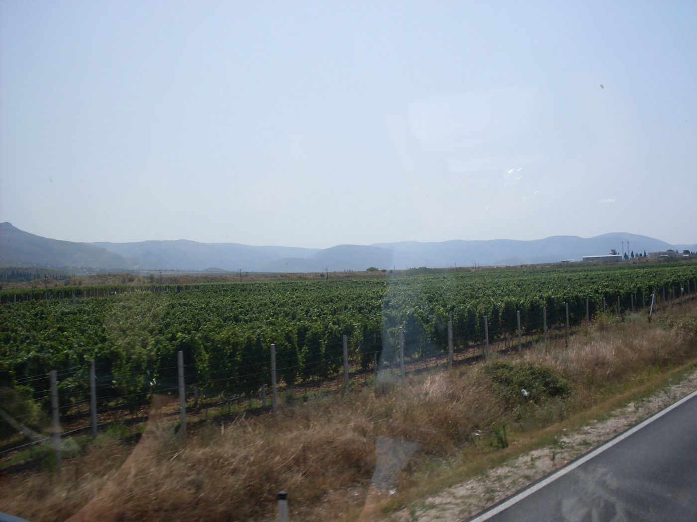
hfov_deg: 49.0
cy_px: 261
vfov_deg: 37.7
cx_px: 348
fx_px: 765
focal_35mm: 38
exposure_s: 1/250
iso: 80
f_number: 8.4
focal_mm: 6.3
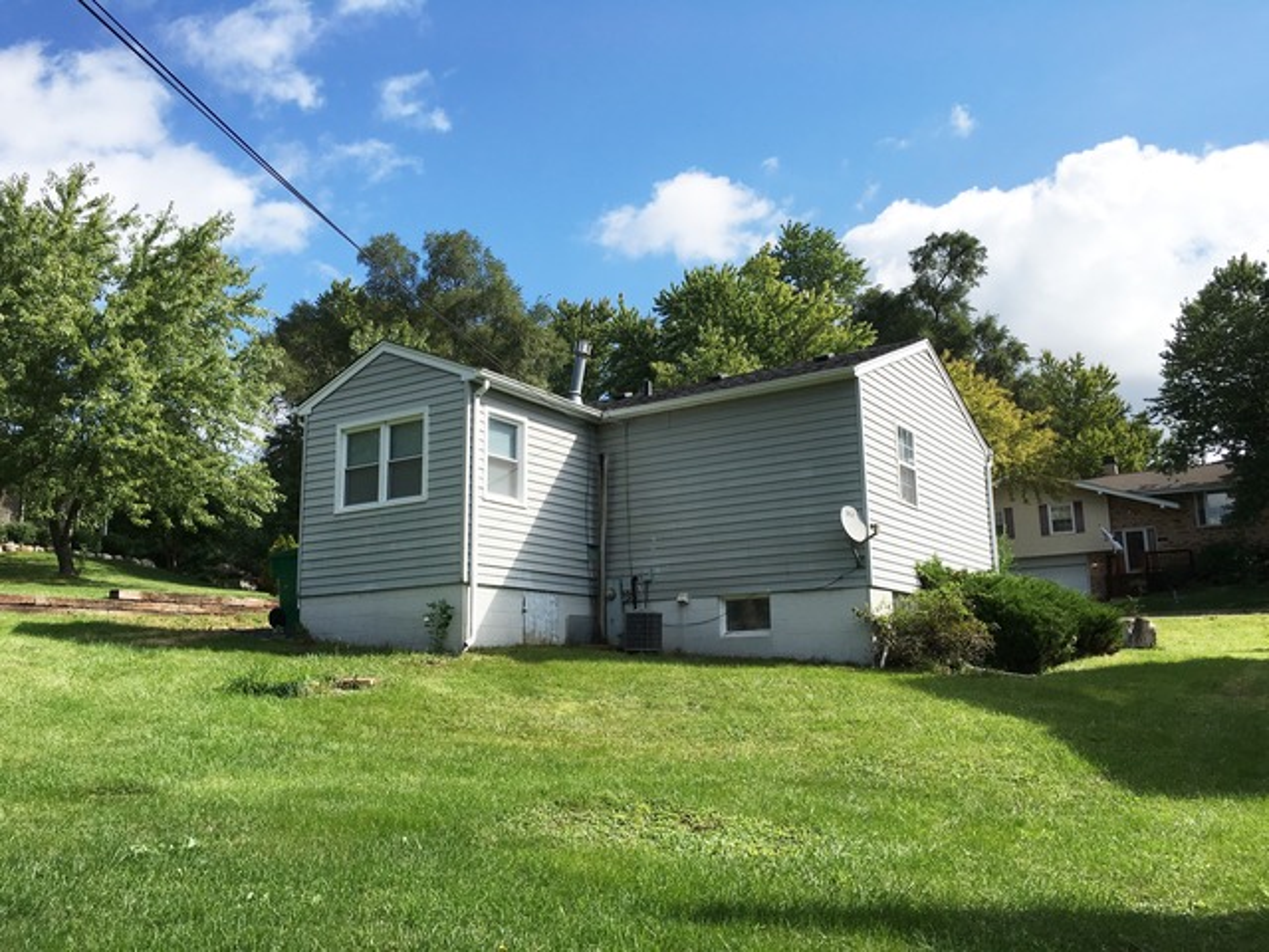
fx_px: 1063
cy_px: 476
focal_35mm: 29
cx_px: 634
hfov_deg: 61.7
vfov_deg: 48.2
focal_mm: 4.15
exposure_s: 1/1603
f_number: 2.2
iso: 25
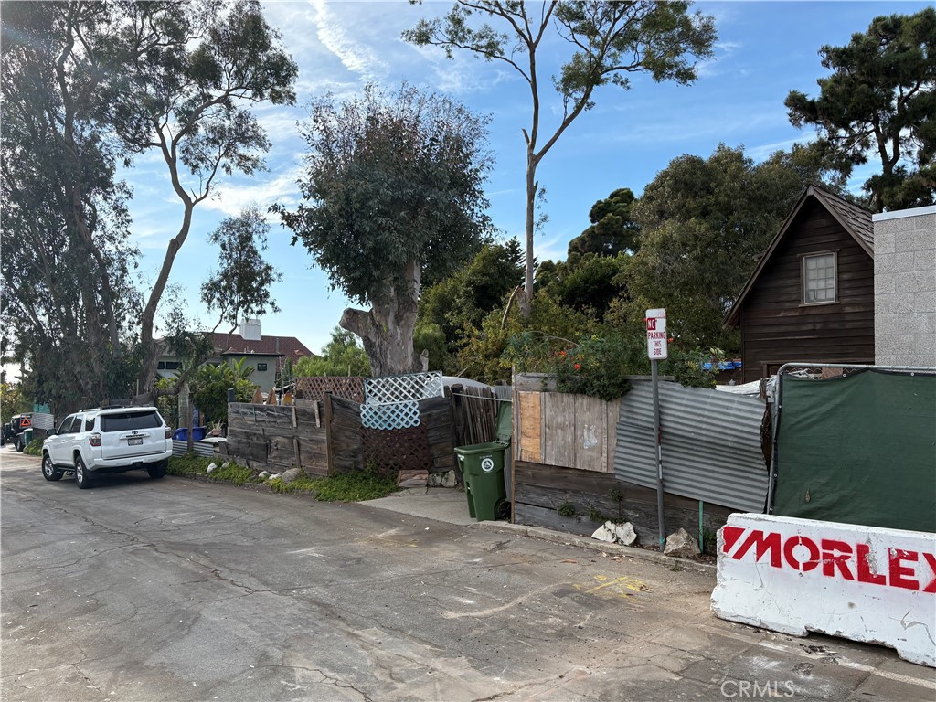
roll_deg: -1.3
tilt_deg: +3.2
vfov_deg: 53.1
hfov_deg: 67.3
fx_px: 703
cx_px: 468
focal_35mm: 26
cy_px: 351
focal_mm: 5.96
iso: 64
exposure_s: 1/2639
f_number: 1.6
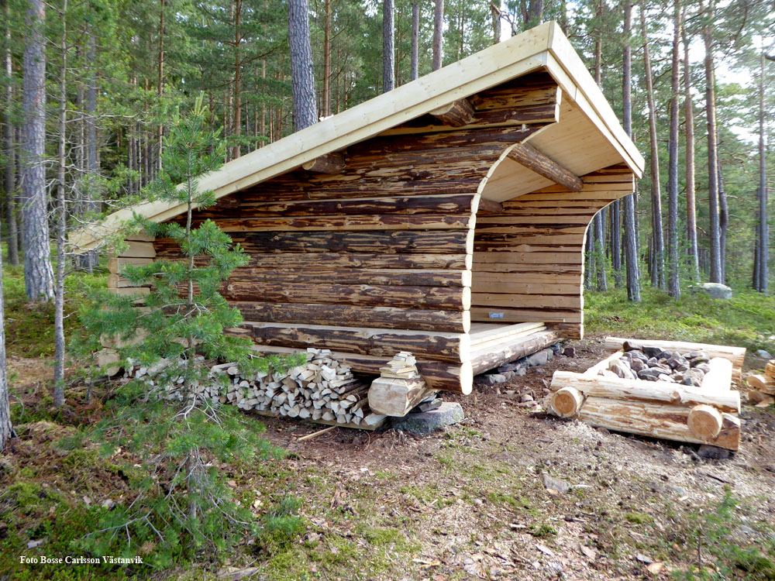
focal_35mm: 29
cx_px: 388
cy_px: 290
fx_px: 649
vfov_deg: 48.2
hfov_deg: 61.7
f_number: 3.5
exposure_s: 1/60
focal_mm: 5
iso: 100
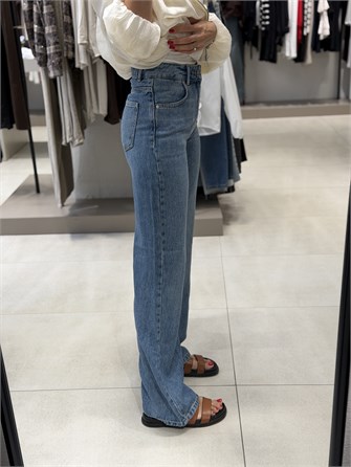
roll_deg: +2.6
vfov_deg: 39.6
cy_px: 234
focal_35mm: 48
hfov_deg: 30.3
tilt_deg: -35.9
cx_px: 176
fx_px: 648
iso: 50
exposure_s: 1/124
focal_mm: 6.76
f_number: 1.78
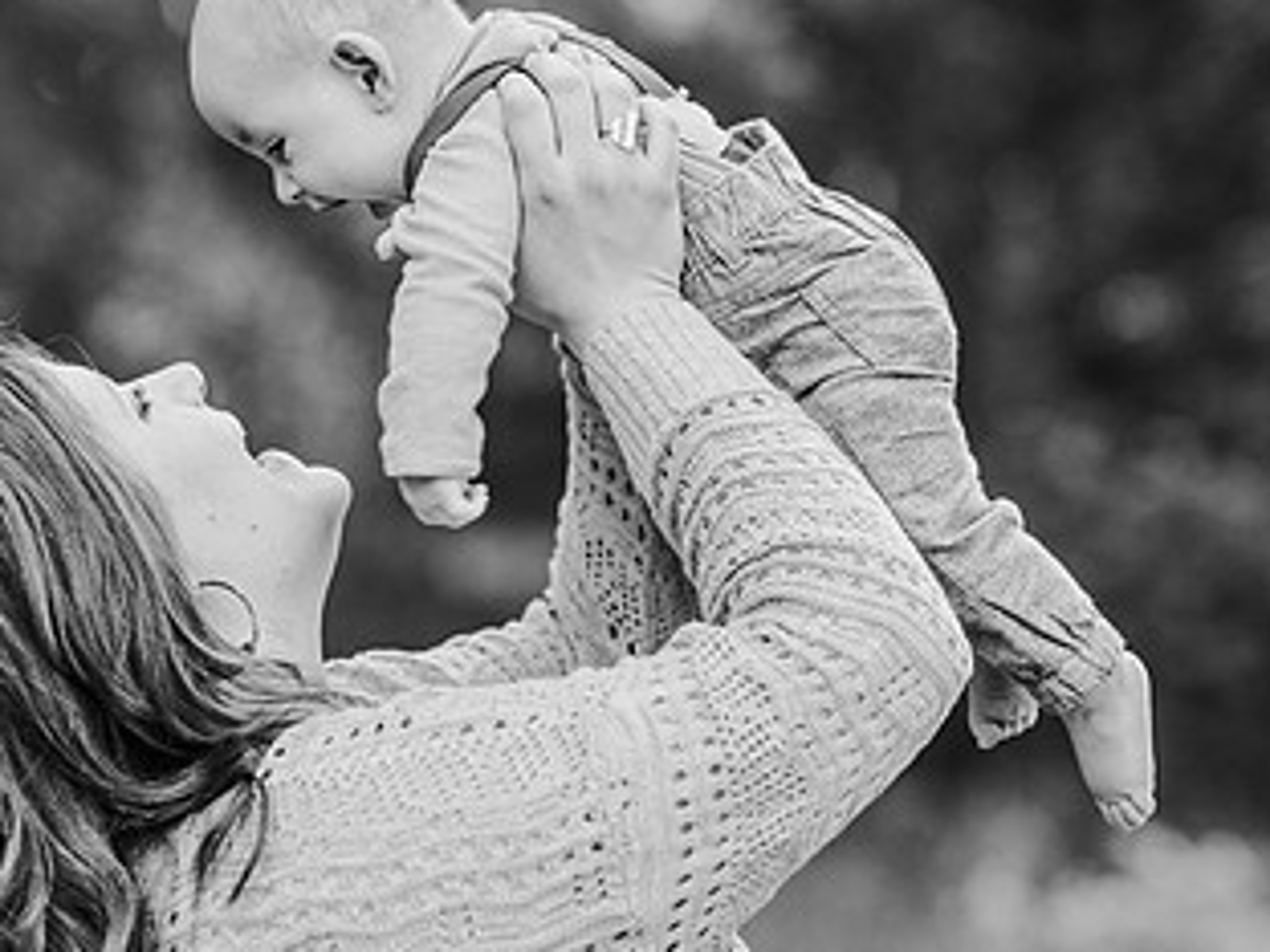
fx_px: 5577
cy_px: 466
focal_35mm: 152
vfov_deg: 9.8
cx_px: 554
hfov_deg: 13.0
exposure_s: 1/200
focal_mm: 85
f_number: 2.2
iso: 200
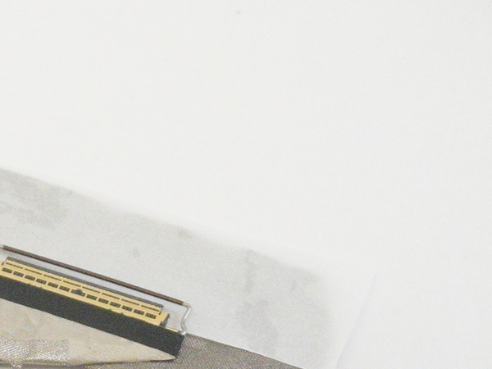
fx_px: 2303
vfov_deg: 9.1
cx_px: -314
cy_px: 403
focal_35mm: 162
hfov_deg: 11.5
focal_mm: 27
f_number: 5.6
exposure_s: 1/250
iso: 5000
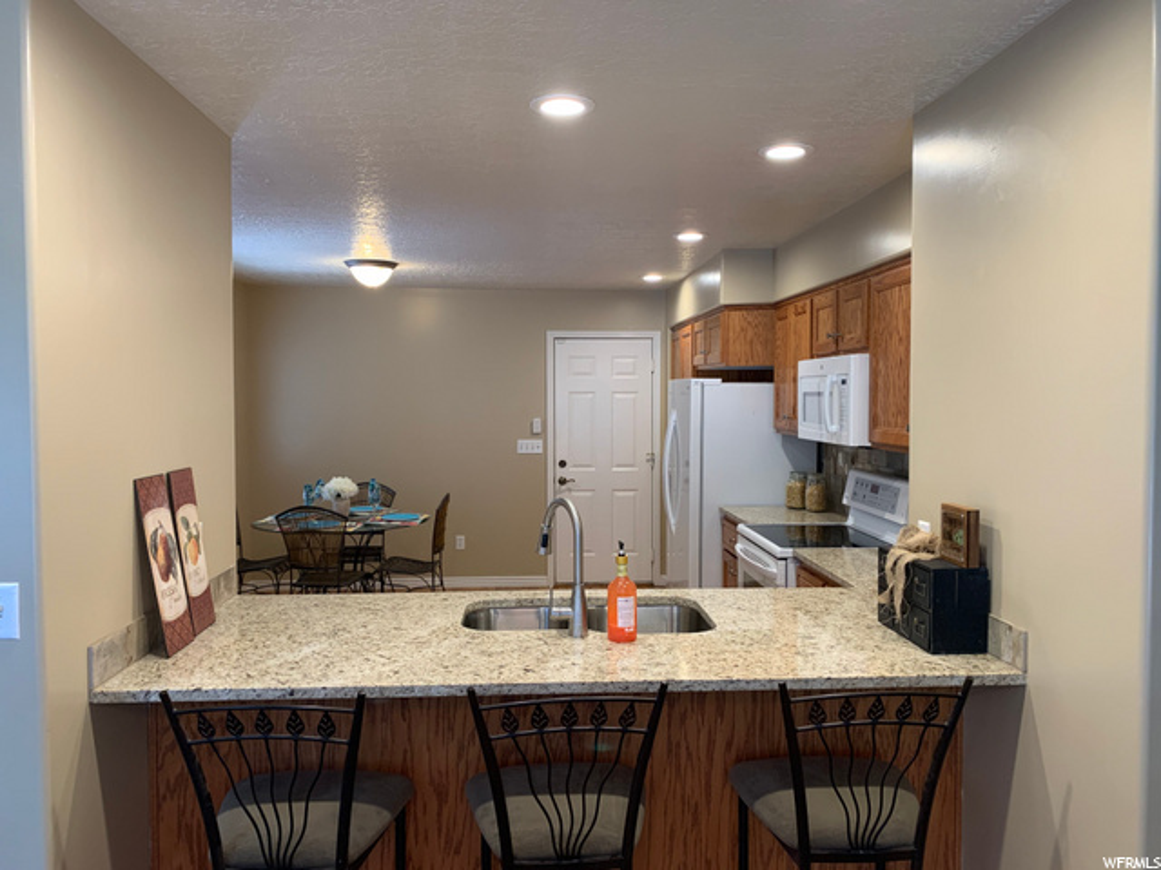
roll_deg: +0.3
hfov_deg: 67.3
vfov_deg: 53.1
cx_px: 580
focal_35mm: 26
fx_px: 872
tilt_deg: -3.1
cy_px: 435
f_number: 1.8
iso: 125
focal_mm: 4.25
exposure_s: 1/60
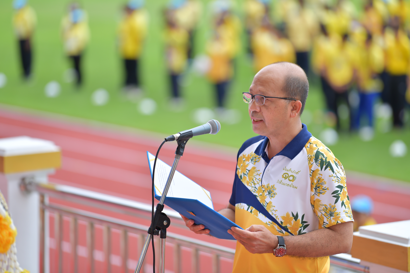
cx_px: 205
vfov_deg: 7.4
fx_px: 2107
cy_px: 136
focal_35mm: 185
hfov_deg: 11.1
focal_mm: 185
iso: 200
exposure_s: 1/200
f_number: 2.8
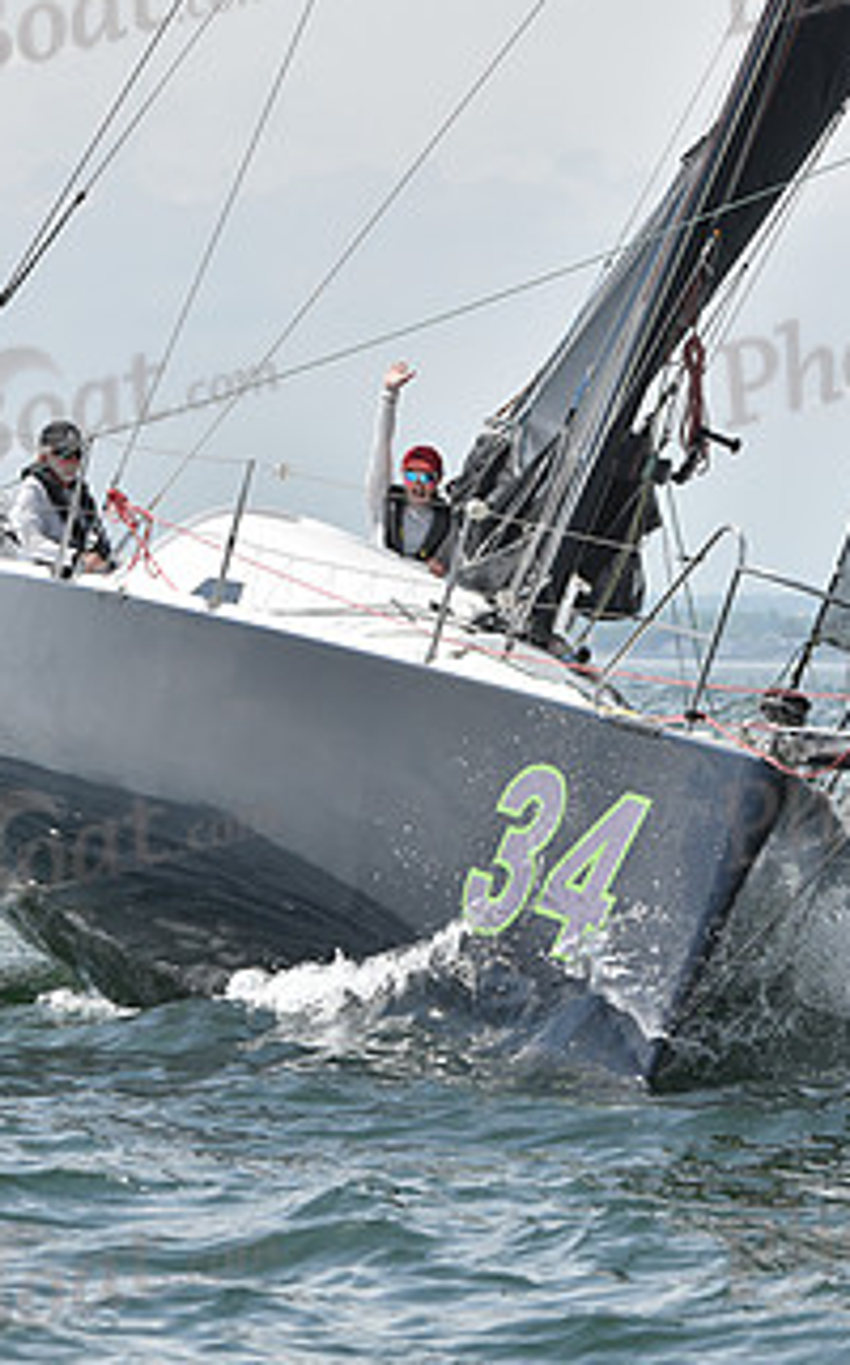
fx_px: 9250
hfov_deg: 5.3
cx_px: 502
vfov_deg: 8.4
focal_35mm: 249
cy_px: 597
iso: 200
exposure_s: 1/800
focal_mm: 135
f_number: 8
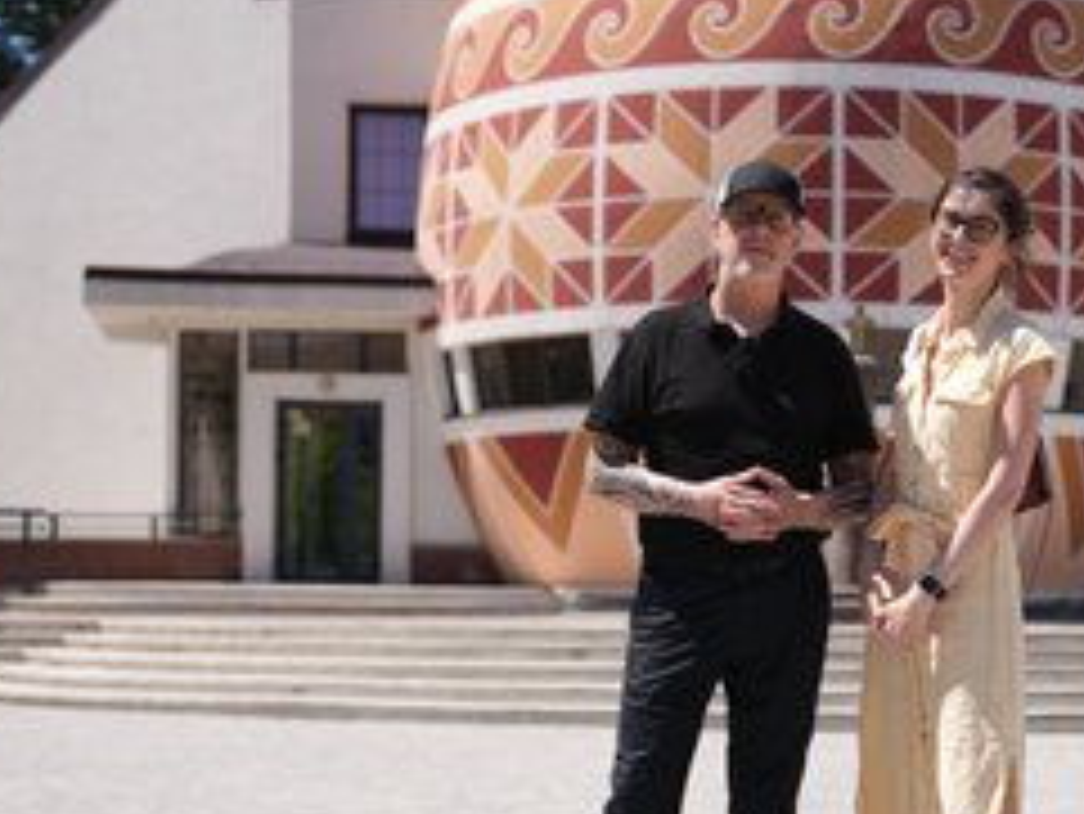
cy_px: 578
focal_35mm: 75
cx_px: 832
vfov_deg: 19.6
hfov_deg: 25.6
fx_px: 2350
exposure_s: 1/2500
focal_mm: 47
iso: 160
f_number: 2.8
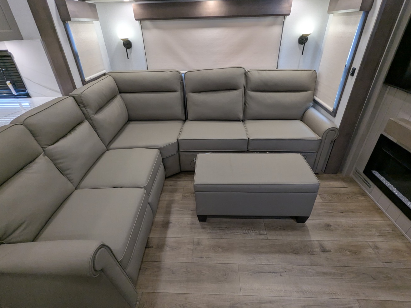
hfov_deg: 91.0
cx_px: 205
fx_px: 202
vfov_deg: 74.7
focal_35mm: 17
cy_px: 147
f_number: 2.2
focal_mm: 2.35
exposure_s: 1/84.5
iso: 205
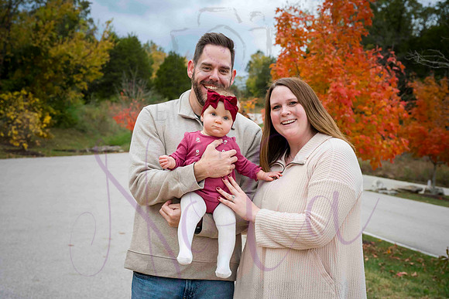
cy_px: 150
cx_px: 224
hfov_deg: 35.0
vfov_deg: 23.8
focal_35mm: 57
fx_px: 711
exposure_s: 1/640
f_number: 6.3
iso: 400
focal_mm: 57
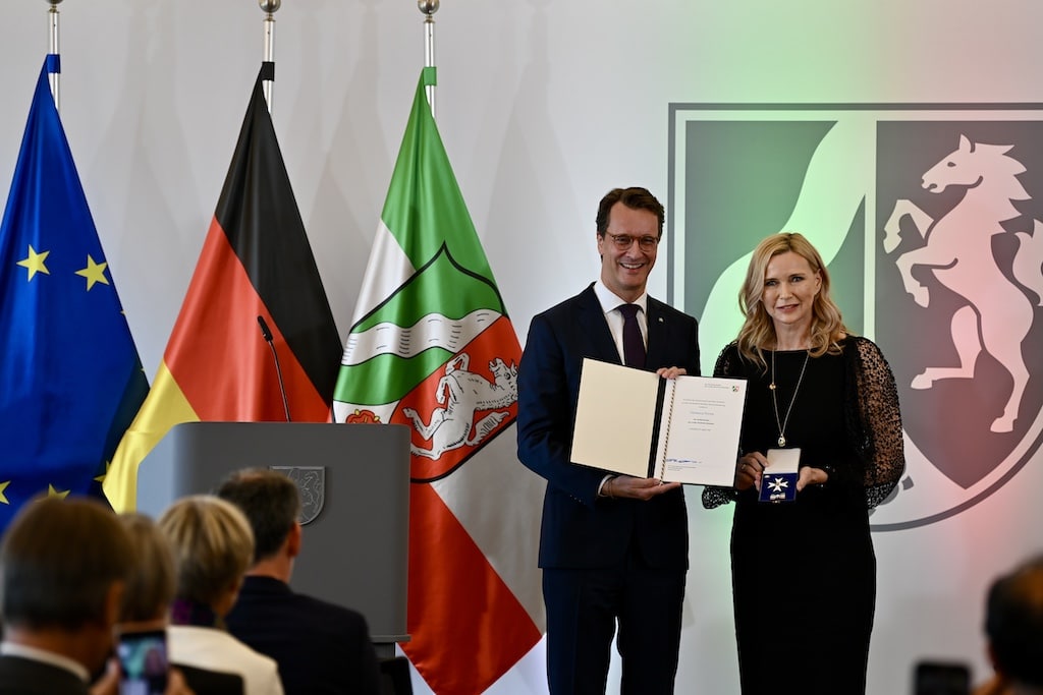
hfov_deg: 12.1
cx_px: 522
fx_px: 4926
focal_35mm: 170
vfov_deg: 8.1
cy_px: 348
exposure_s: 1/100
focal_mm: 170
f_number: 3.5
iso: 110
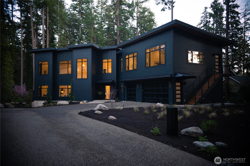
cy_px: 83
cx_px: 125
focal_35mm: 29
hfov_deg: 63.7
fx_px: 201
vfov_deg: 45.0
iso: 200
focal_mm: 29
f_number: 1.8
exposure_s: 1/50
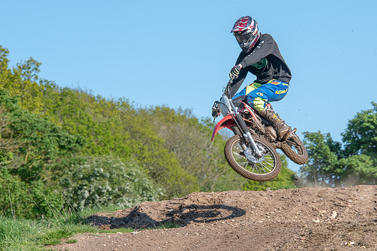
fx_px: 1982
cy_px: 131
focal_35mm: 189
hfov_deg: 10.9
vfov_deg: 7.3
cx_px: 245
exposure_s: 1/320
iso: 200
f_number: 8
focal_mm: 140
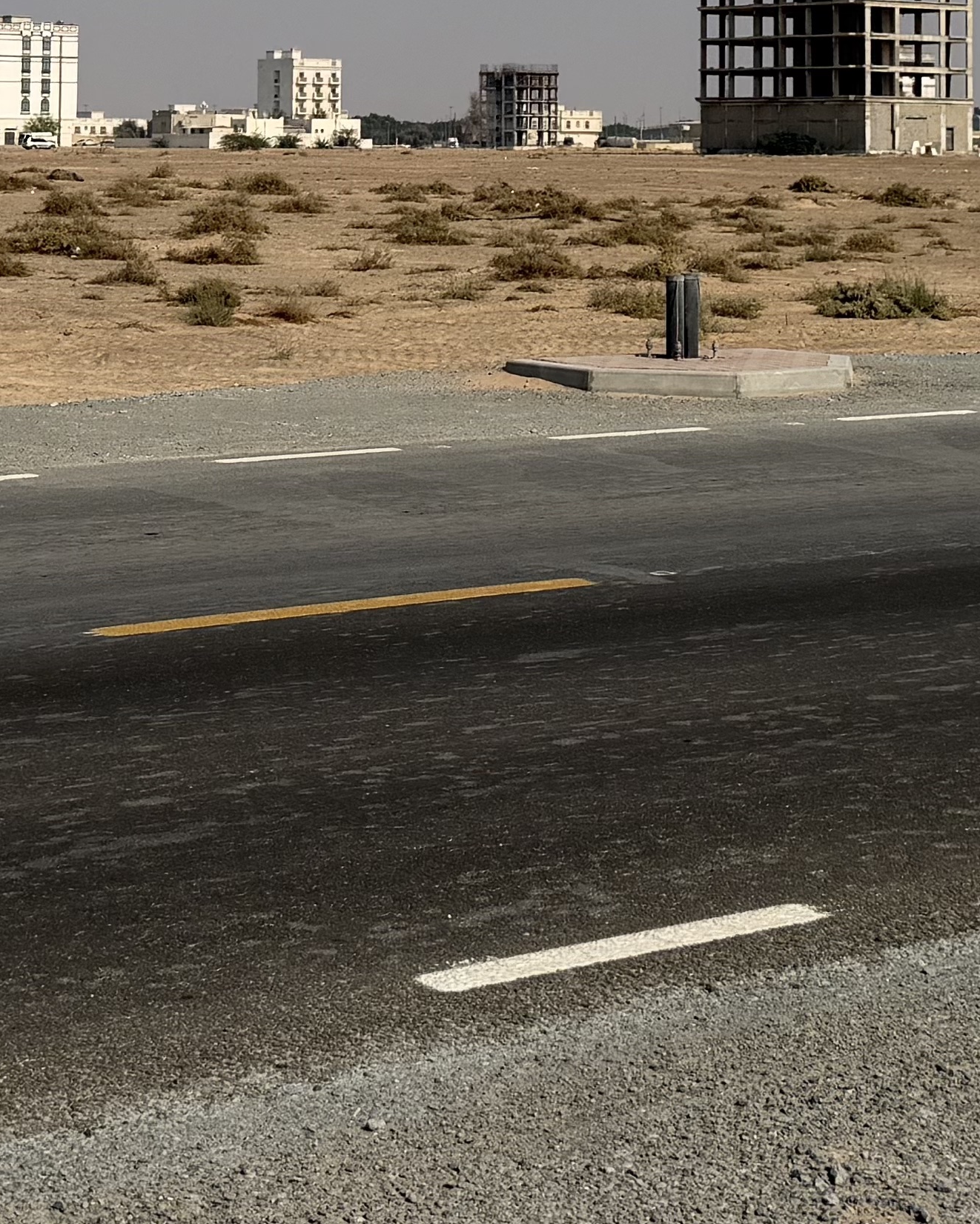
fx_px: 2936
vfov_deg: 22.5
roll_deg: -0.8
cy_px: -56
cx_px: 526
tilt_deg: +4.3
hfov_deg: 18.9
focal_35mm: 81
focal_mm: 6.76
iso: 100
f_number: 1.78
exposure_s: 1/11905
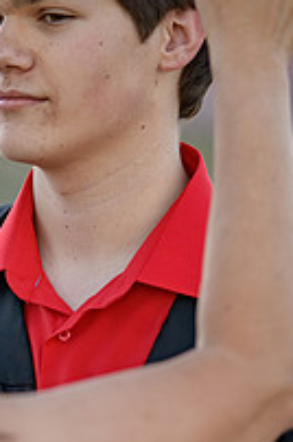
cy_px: 298
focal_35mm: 212
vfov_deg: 9.7
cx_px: 42
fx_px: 2597
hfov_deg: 6.4
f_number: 2.8
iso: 250
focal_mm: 95
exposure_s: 1/640
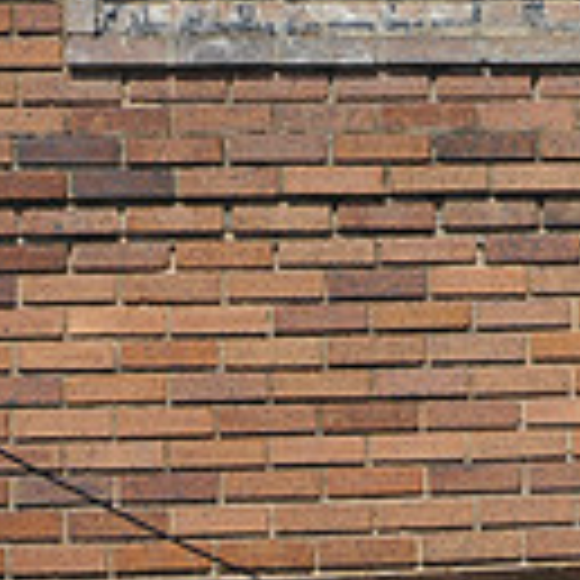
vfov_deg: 2.9
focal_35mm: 599
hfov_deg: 2.9
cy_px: 11
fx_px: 11353
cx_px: 1164
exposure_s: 1/640
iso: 200
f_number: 6.3
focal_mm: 105
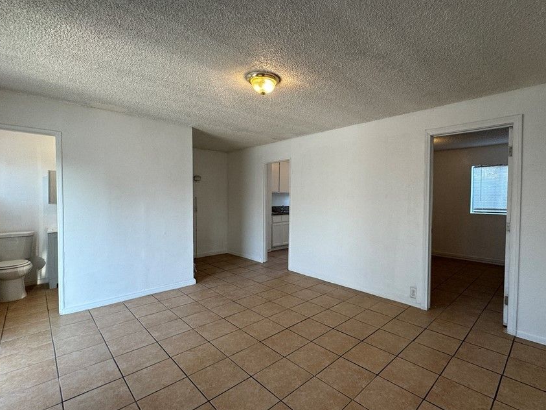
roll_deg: -0.6
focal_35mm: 17
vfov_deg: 74.7
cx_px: 301
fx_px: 268
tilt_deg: -2.8
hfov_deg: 90.7
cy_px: 205
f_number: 2.2
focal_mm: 2.22
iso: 125
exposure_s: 1/120
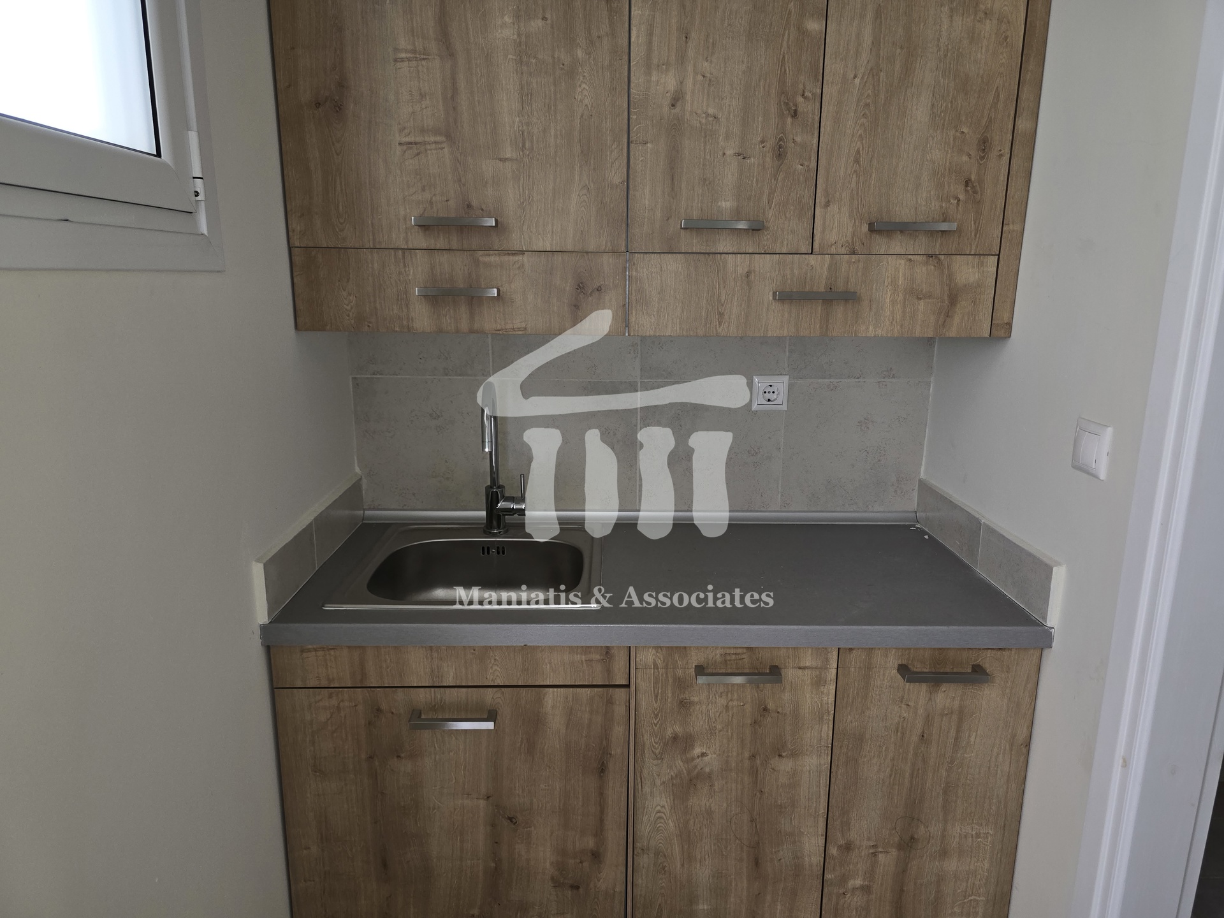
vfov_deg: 58.9
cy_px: 459
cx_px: 612
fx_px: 813
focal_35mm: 23
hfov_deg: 73.9
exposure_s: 1/50
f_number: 1.7
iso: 50
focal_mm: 6.3
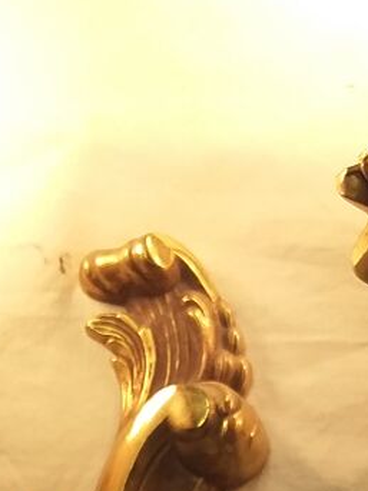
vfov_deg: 17.1
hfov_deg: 14.1
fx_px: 1489
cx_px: 176
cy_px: 708
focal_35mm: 105
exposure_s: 1/120
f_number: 1.9
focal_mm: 2.91
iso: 40
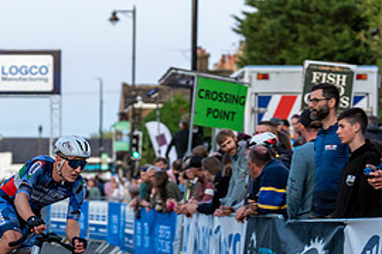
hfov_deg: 11.1
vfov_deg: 7.4
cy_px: 225
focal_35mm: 185
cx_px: 66
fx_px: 1963
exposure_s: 1/640
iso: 1000
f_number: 3.2
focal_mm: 86
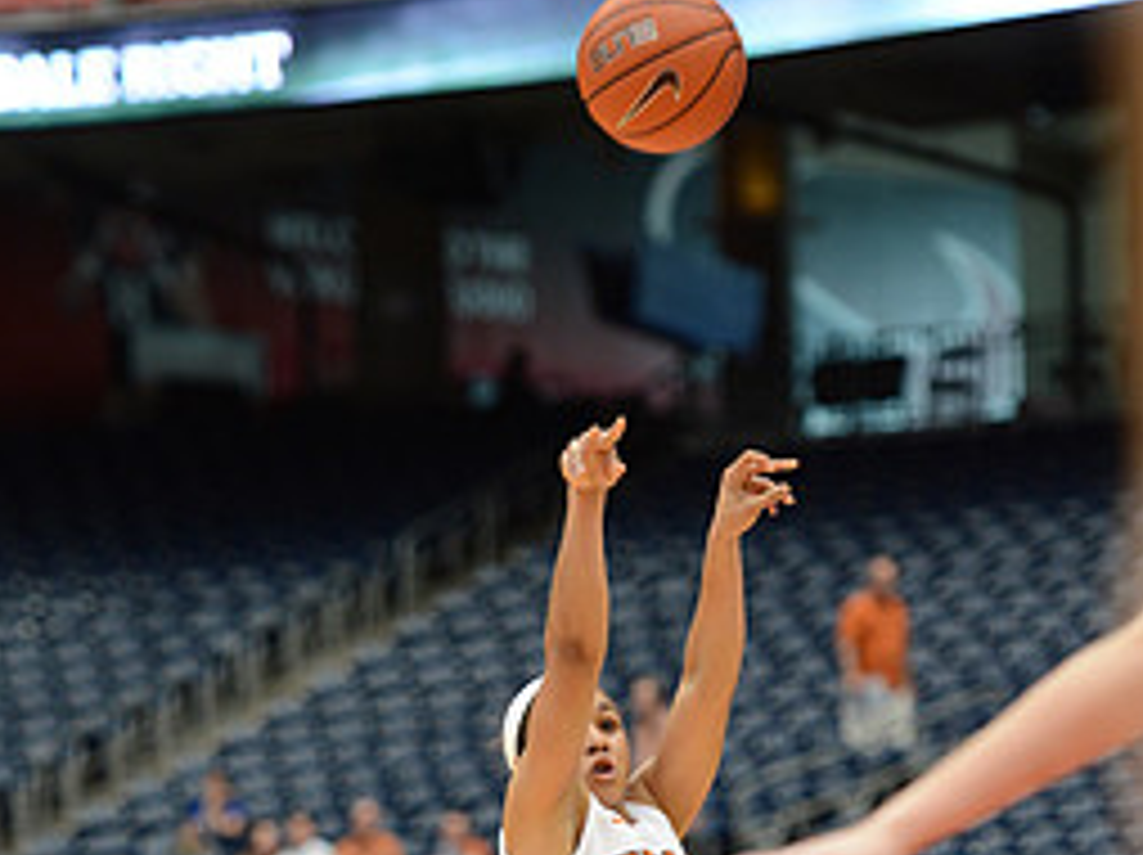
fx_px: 6862
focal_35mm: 208
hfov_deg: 9.5
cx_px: 549
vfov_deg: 7.1
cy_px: 940
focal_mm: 122
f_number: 2.8
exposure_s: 1/1250
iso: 1250
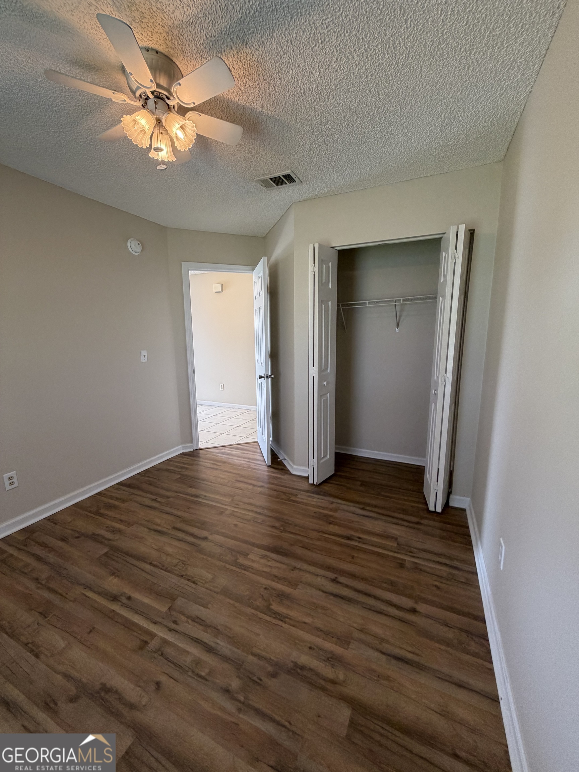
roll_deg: +0.4
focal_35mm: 14
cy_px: 386
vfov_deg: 102.1
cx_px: 290
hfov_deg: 85.7
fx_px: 312
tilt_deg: -9.3
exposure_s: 1/60
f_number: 2.2
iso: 200
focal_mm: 2.22
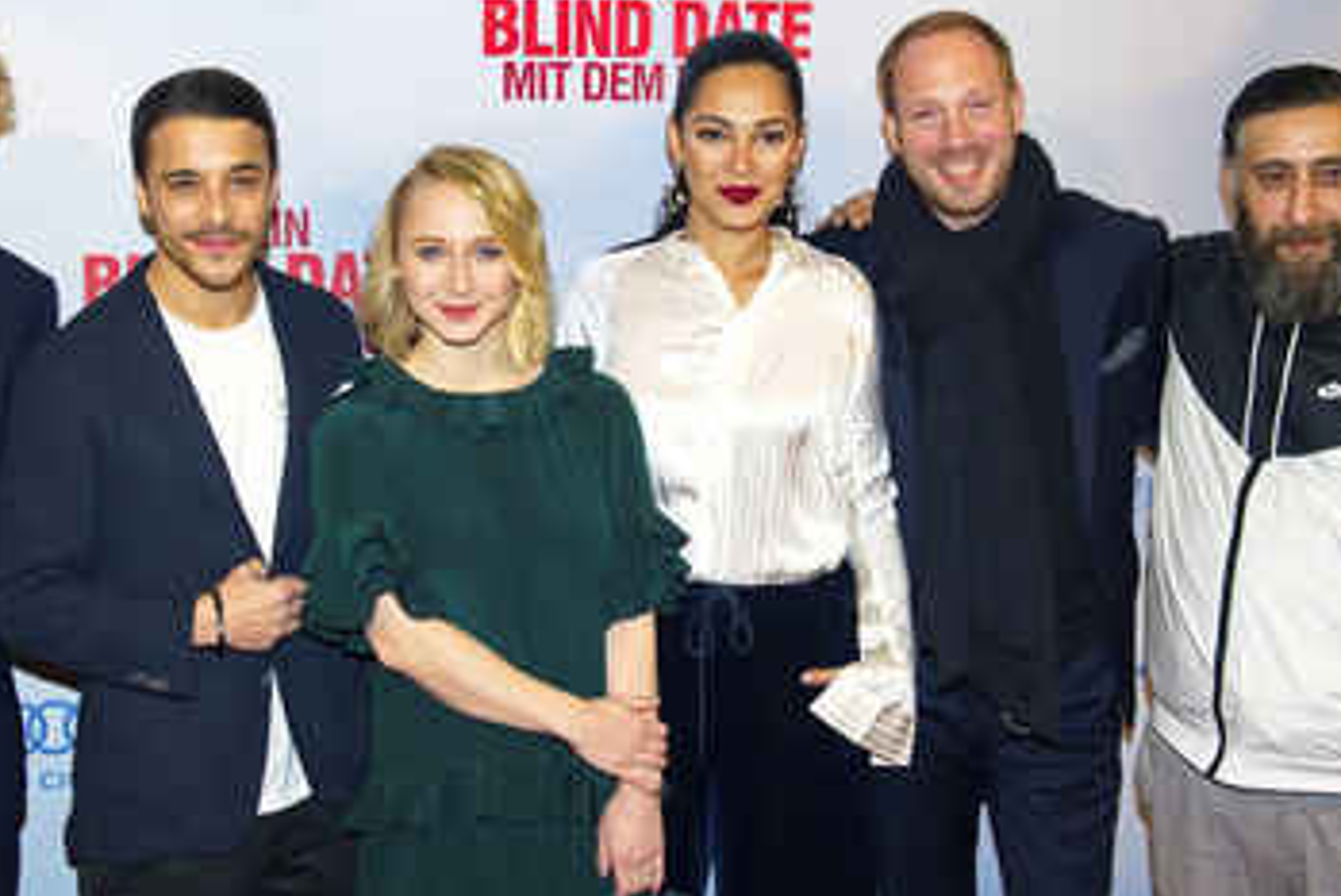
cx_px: 573
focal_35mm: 49
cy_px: 469
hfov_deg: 40.2
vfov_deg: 27.5
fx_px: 1826
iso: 1000
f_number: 6.3
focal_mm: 38
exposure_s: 1/125
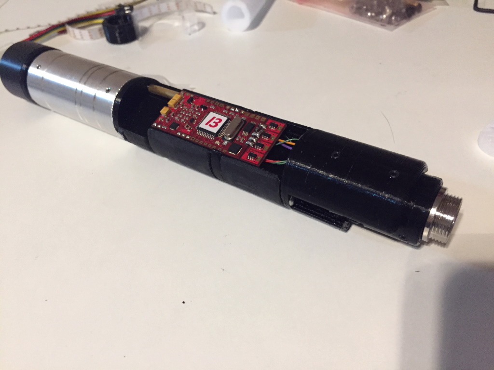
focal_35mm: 29
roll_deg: +7.7
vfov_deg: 48.2
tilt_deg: -41.6
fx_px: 414
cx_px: 247
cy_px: 185
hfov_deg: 61.7
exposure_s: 1/24
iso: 250
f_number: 2.2
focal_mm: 4.15
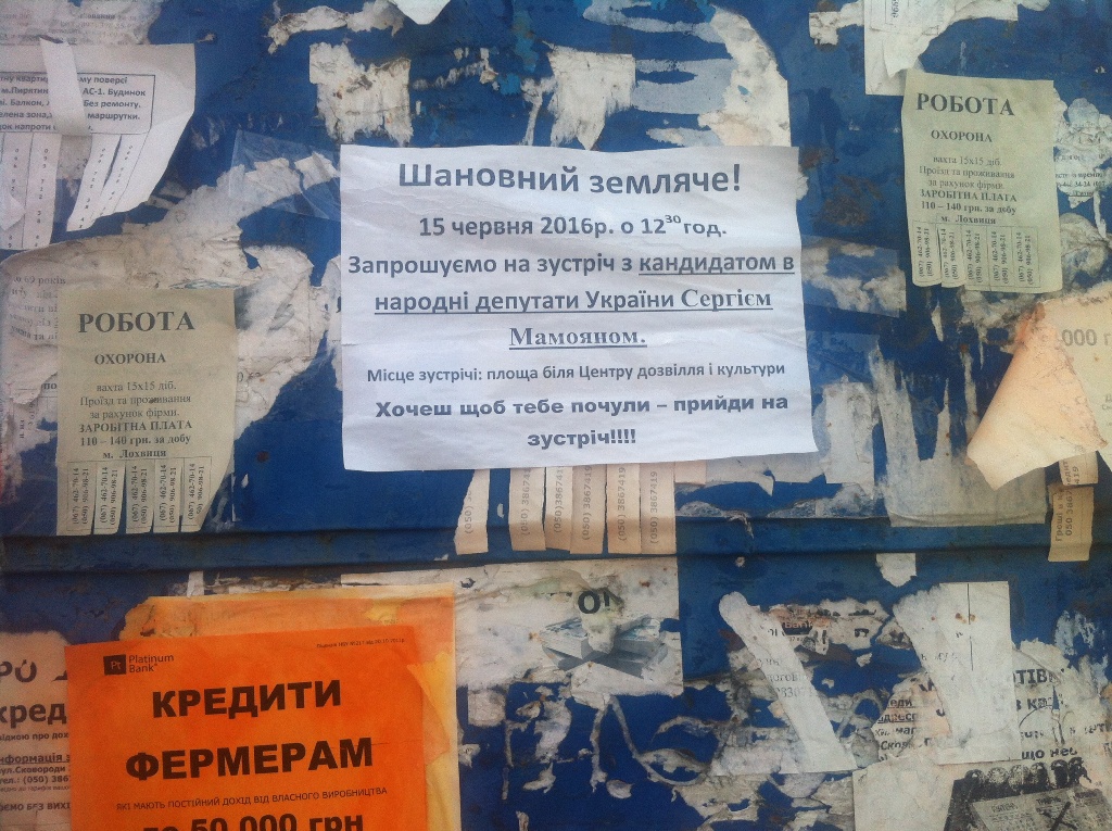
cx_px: 556
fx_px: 1123
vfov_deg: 40.6
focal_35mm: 35
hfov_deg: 52.7
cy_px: 416
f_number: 2.8
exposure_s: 1/754
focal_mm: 3.85
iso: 80
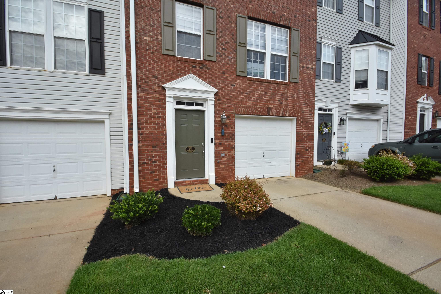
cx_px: 220
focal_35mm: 15
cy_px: 147
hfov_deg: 100.4
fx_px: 184
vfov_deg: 77.3
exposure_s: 1/640
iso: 500
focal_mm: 10
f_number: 13
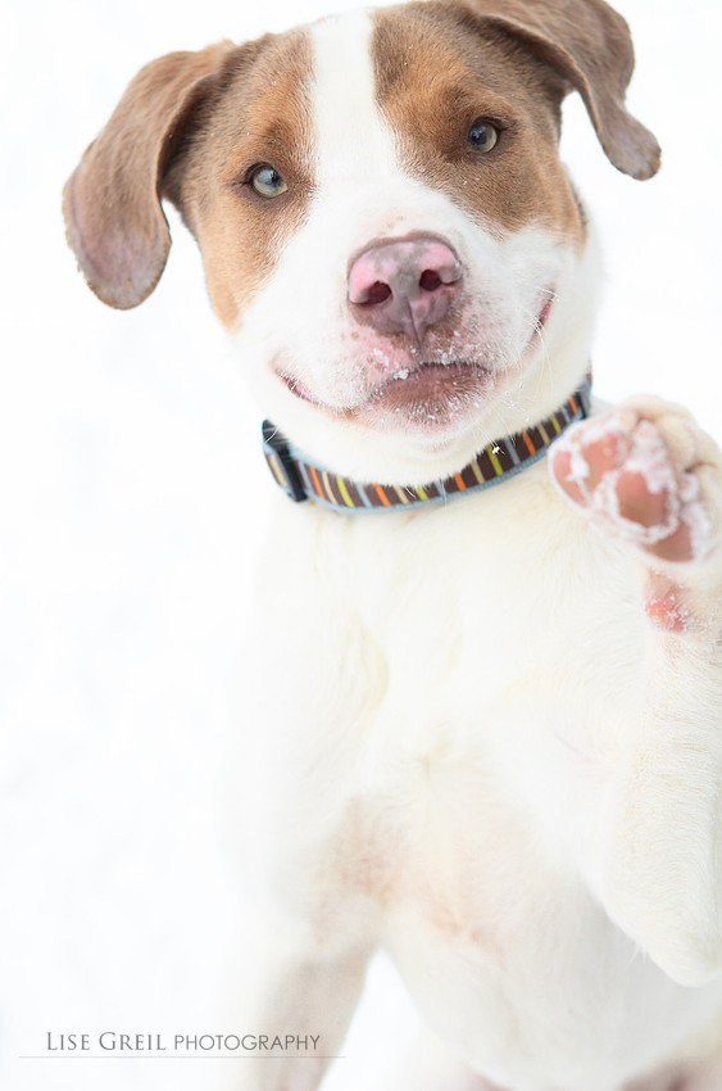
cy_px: 546
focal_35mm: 75
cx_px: 361
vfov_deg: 27.0
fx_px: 2266
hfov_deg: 18.1
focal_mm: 50
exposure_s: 1/2500
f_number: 3.5
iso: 250
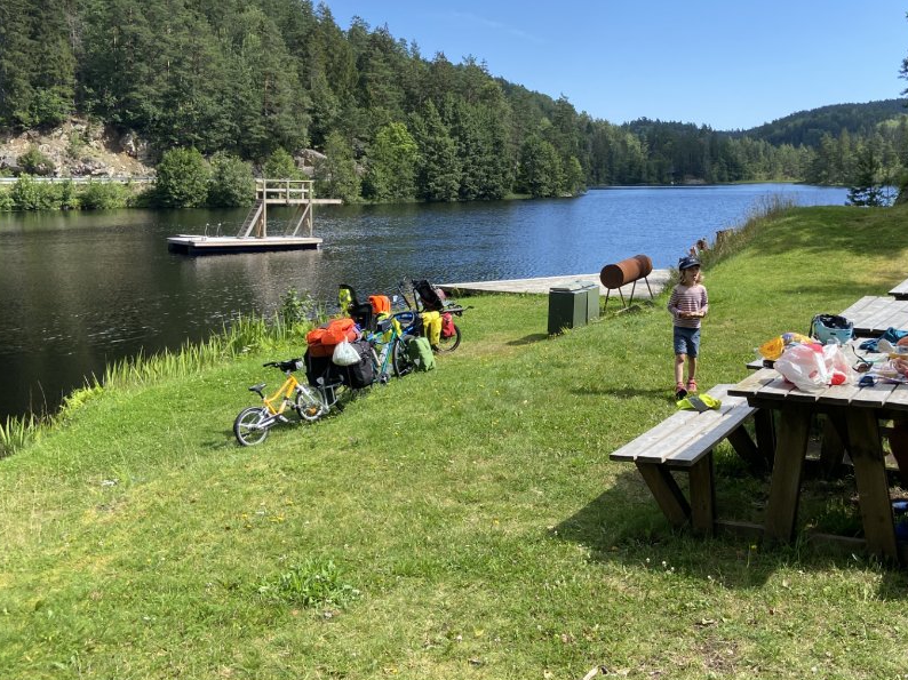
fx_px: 970
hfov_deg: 49.7
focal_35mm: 37
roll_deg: -0.6
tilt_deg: -7.7
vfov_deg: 38.4
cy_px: 262
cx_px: 559
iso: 32
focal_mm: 4.25
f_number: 1.8
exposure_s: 1/1866
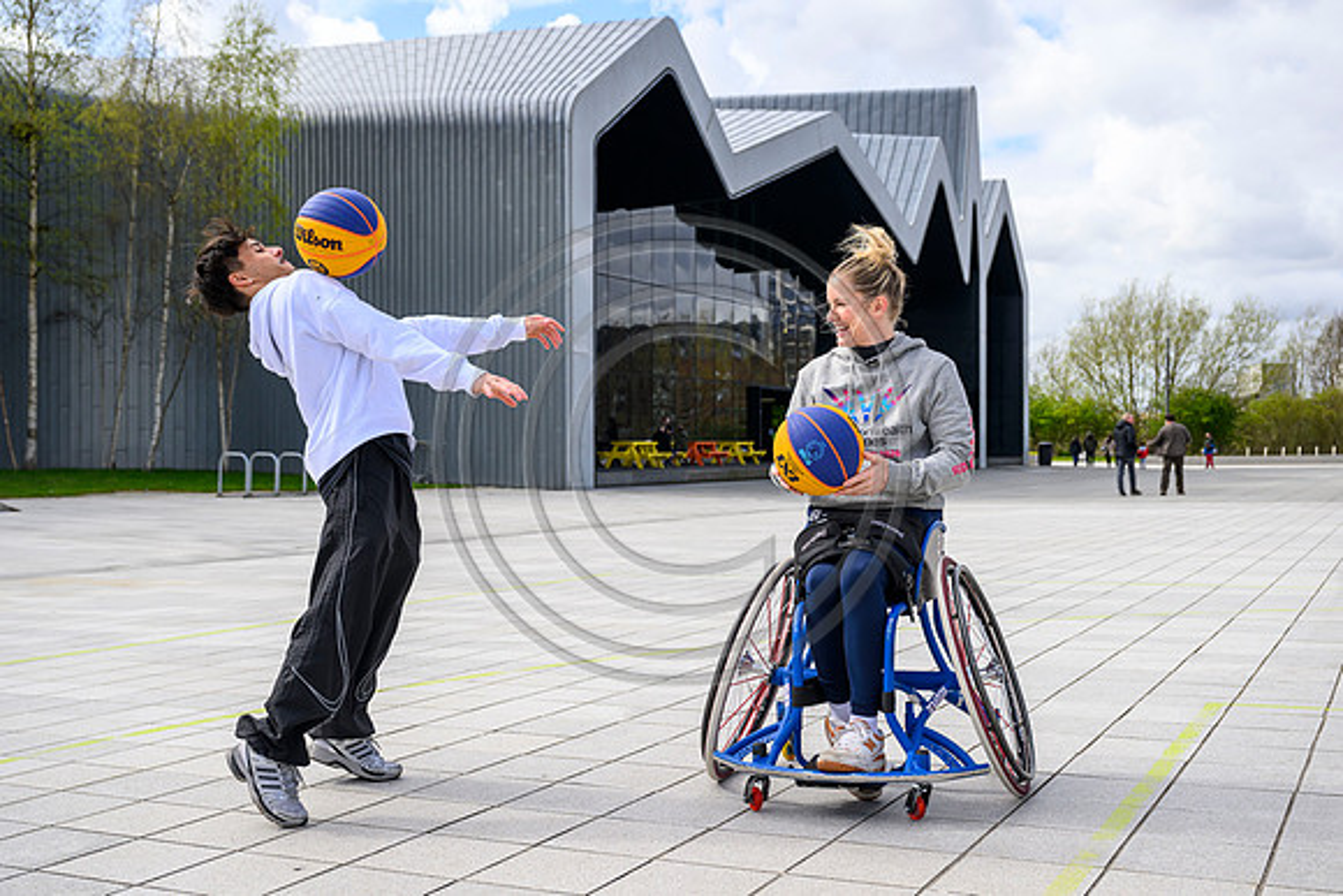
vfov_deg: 33.4
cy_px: 448
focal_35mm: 40
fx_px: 1493
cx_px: 672
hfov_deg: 48.4
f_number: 5
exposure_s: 1/2000
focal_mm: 40
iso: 500
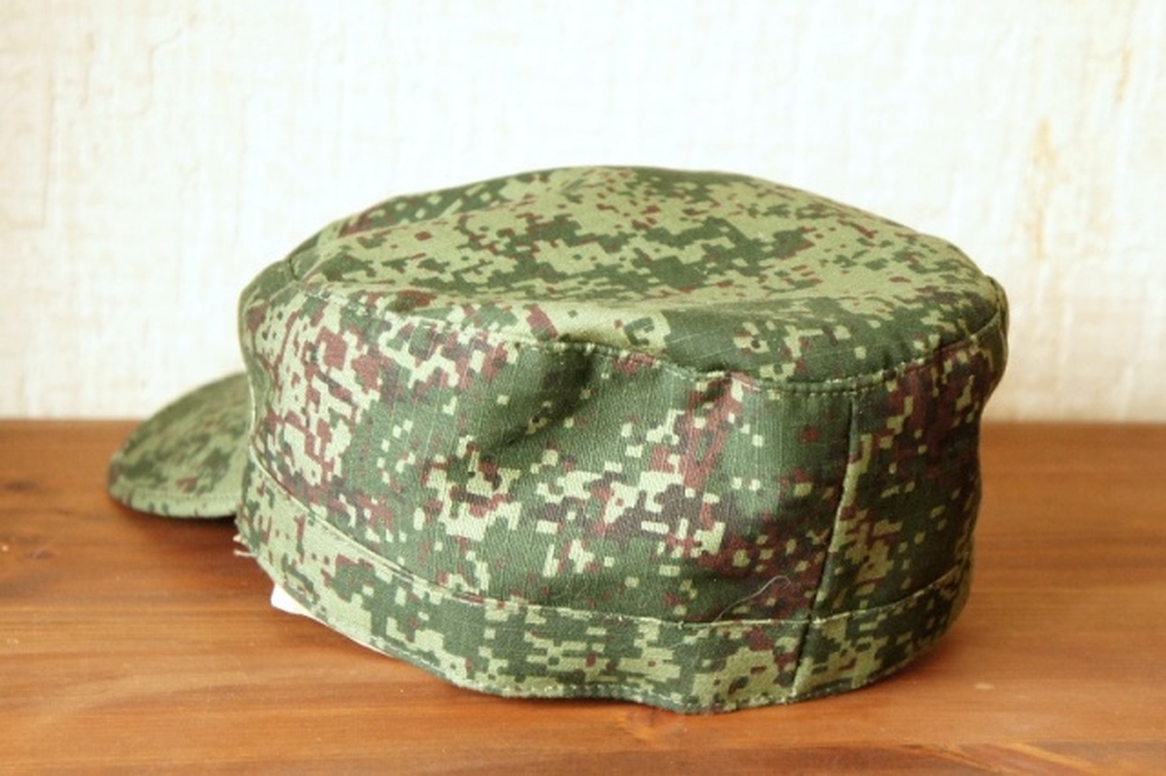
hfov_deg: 29.9
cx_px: 583
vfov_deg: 20.1
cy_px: 388
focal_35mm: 68
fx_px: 2185
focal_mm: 45
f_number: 5
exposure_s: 1/60
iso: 1600
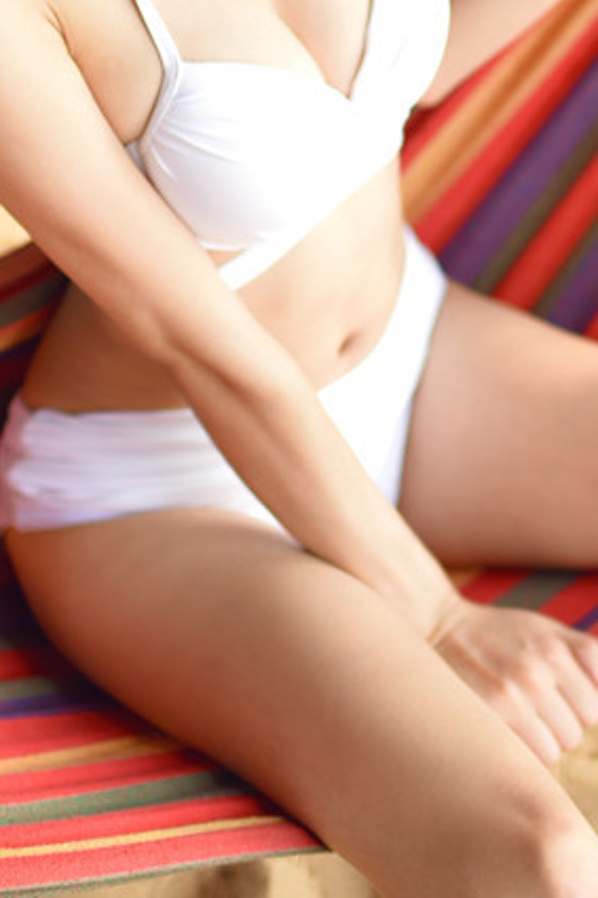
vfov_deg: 20.1
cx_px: 467
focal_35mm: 99
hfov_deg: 13.8
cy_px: 50
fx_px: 2469
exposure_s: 1/640
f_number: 1.8
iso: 100
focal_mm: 35
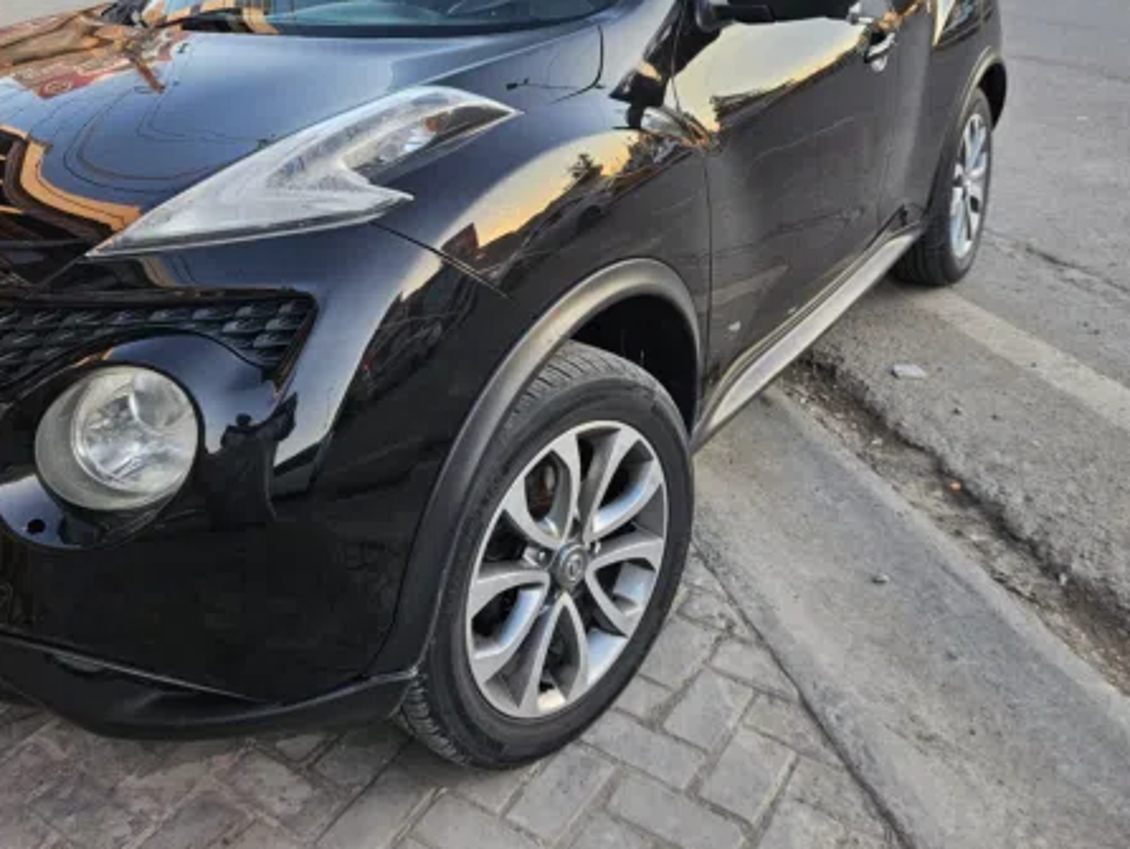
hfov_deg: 54.4
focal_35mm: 33
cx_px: 398
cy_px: 259
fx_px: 1078
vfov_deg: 42.2
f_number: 1.8
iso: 64
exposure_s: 1/100
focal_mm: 5.4
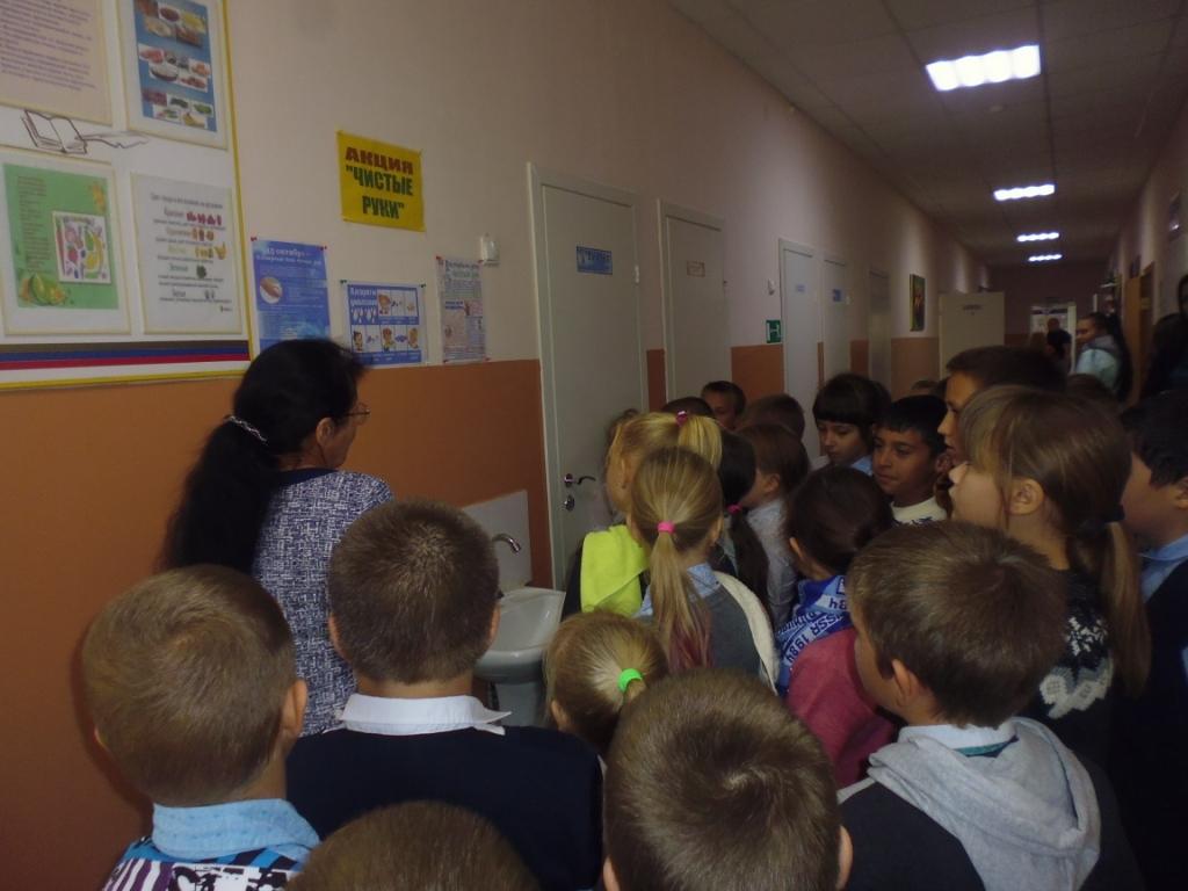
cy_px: 446
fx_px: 824
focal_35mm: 24
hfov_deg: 71.6
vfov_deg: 56.8
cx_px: 594
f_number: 2.8
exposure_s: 1/60
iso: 160
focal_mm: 4.3
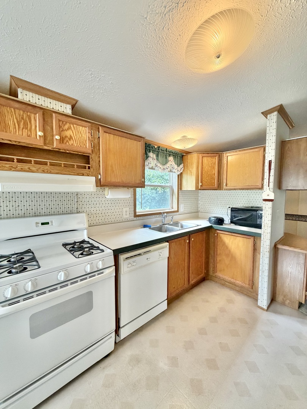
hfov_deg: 85.7
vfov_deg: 102.1
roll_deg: -0.4
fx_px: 166
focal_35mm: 14
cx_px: 154
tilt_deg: -3.9
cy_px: 204
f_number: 2.2
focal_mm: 2.22
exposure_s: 1/120
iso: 250
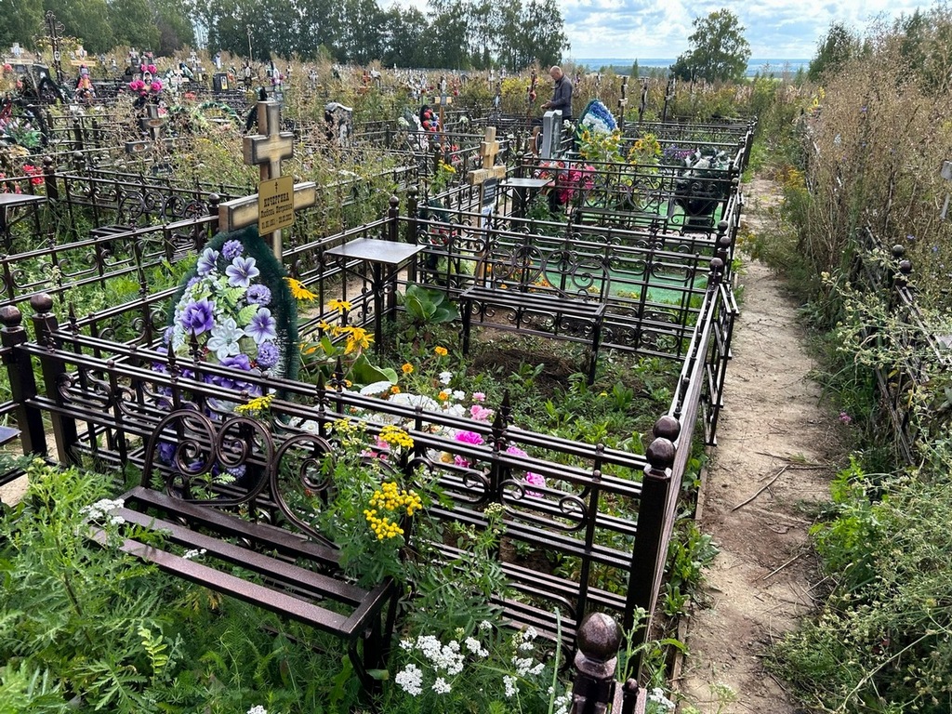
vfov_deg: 53.1
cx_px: 476
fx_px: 715
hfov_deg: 67.3
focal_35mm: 26
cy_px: 357
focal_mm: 5.7
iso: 50
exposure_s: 1/873
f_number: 1.5
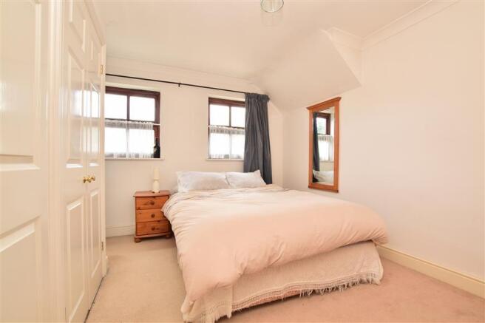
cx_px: 242
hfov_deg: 100.4
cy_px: 162
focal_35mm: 15
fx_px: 202
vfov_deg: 77.3
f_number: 11
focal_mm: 10
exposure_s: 1/13
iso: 250
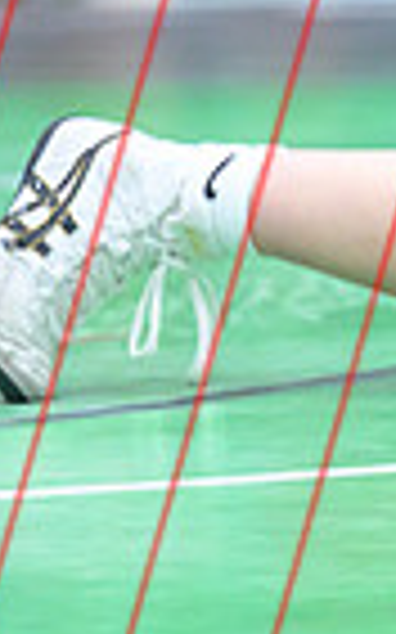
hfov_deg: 2.1
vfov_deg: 3.4
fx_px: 10648
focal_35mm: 616
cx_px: 1664
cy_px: -207
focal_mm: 99
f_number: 2.8
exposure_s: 1/640
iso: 2800
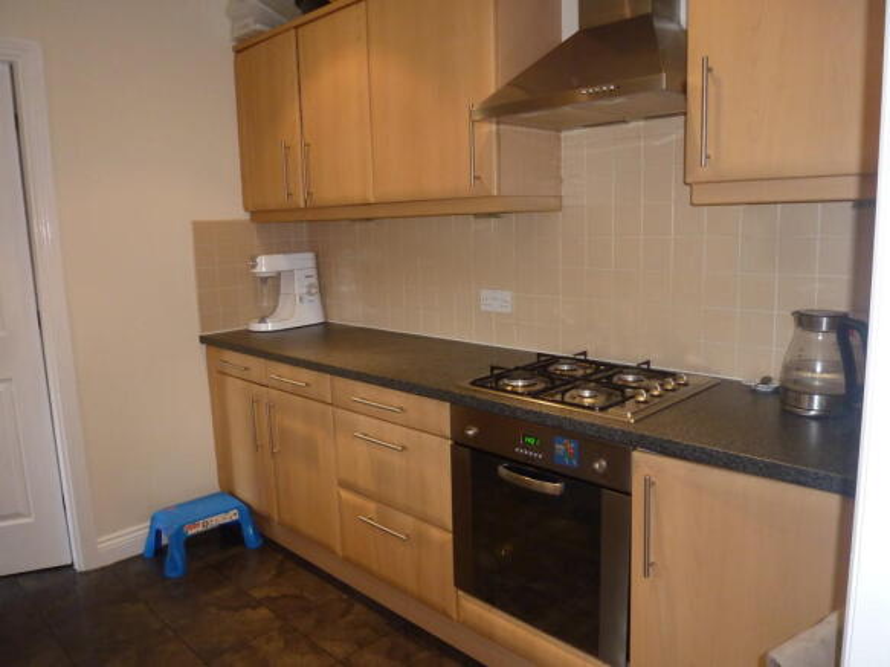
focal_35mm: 25
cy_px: 334
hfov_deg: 69.4
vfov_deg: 54.9
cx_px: 445
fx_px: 643
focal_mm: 4.5
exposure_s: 1/30
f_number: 2.8
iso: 250
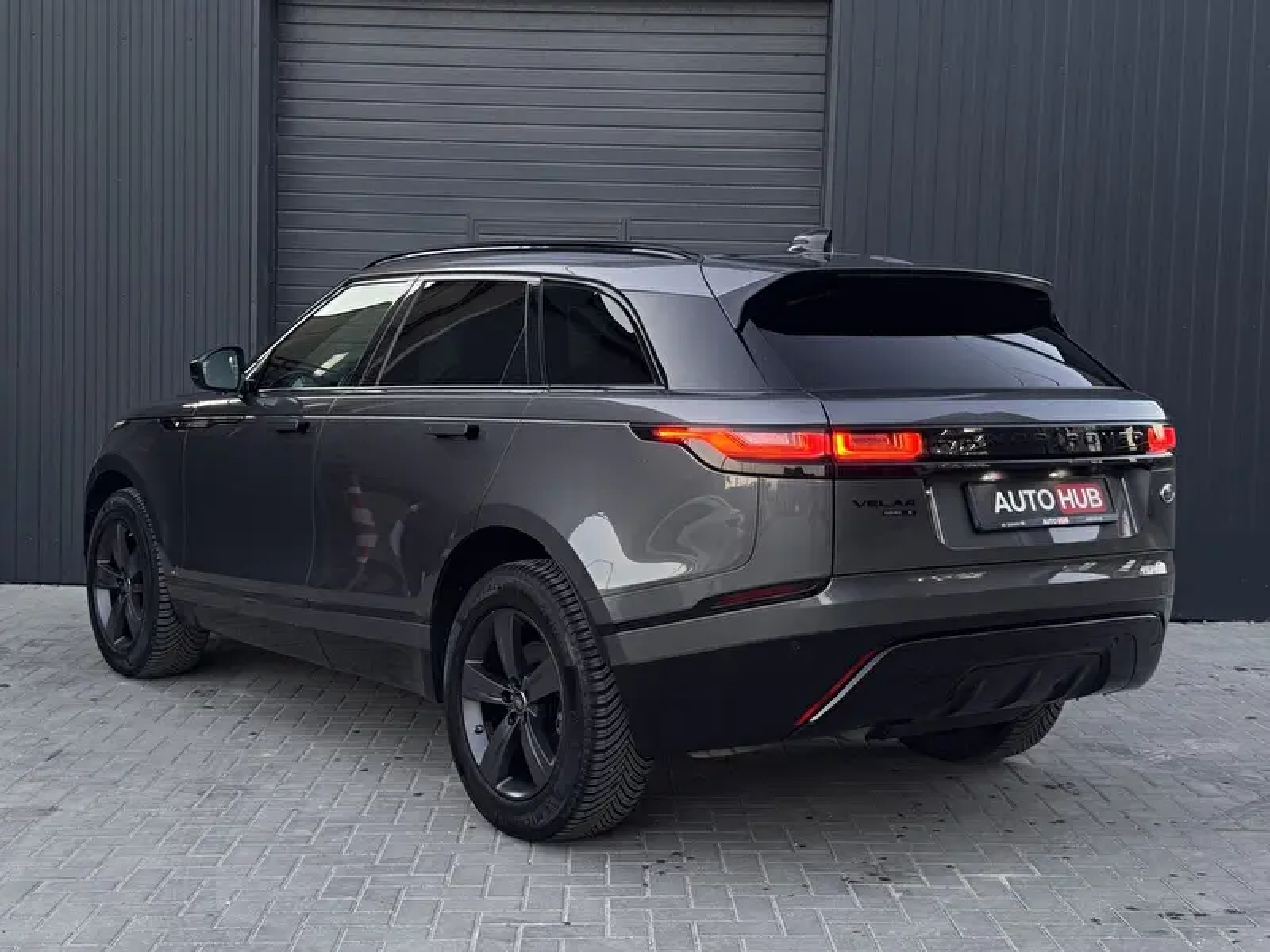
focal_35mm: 48
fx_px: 1761
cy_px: 476
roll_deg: -1.2
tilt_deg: -4.4
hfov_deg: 39.7
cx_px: 635
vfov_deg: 30.3
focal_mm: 6.76
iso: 125
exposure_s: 1/100
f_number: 1.78
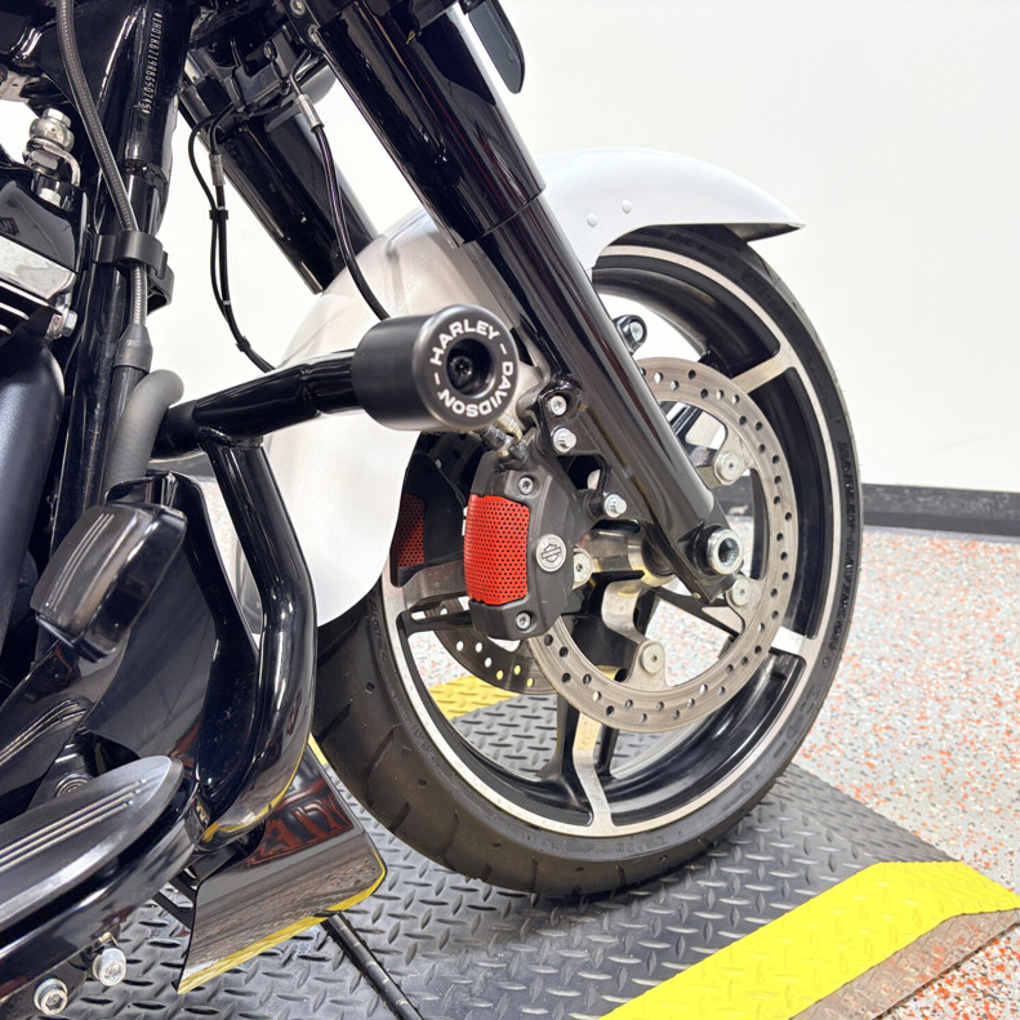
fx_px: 1033
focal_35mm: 31
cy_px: 515
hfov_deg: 52.5
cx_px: 488
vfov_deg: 52.5
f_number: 1.6
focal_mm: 5.96
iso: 64
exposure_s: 1/120
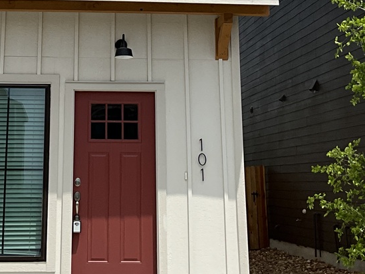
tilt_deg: +16.1
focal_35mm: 76
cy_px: -27
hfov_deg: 25.4
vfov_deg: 18.7
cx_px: 103
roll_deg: +0.6
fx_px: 802
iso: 25
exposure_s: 1/3322
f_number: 1.8
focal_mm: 3
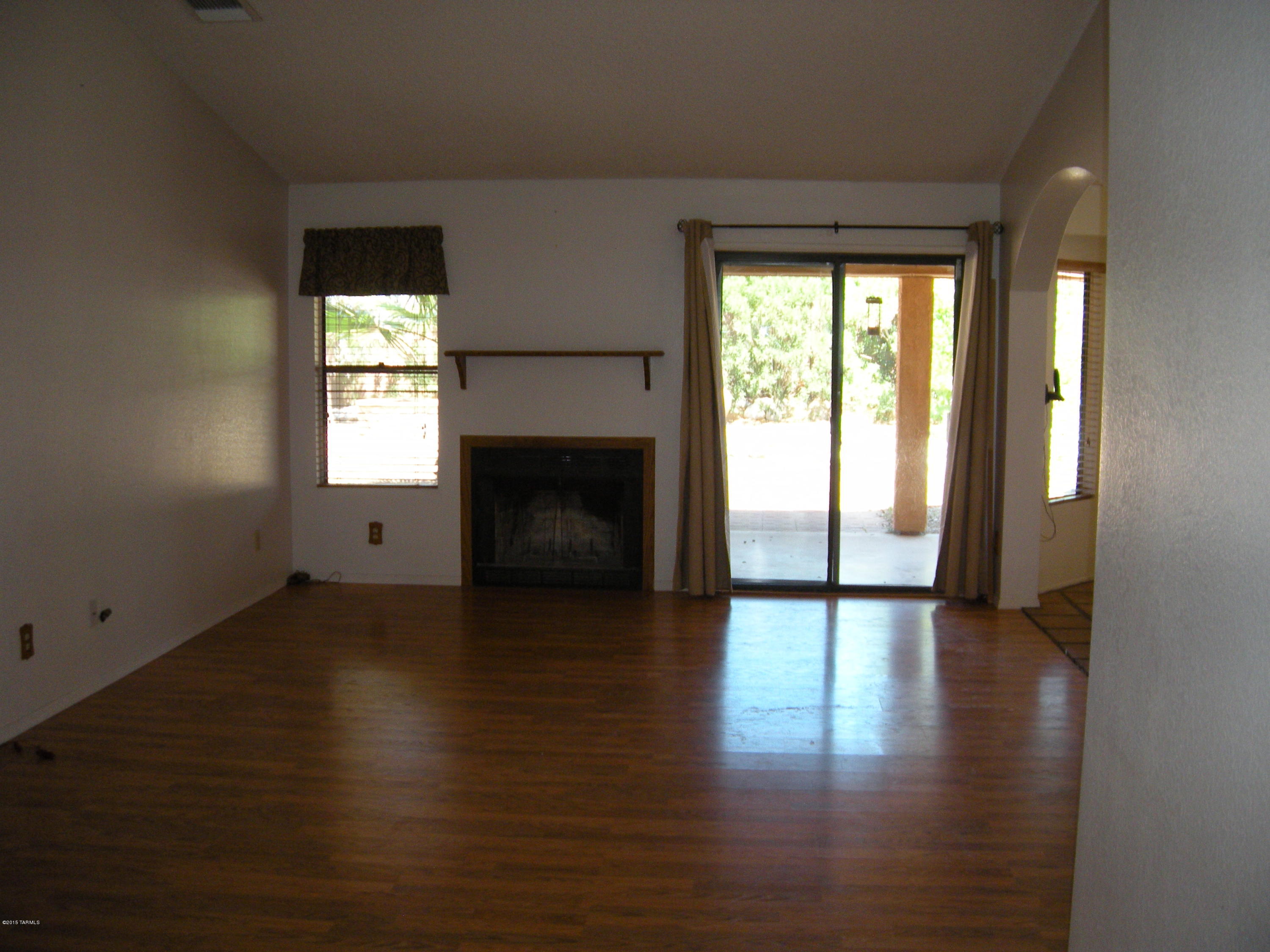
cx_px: 635
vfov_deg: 40.7
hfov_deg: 52.6
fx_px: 1284
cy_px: 476
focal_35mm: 35
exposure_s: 1/59.8
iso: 152
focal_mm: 5.9
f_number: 3.8
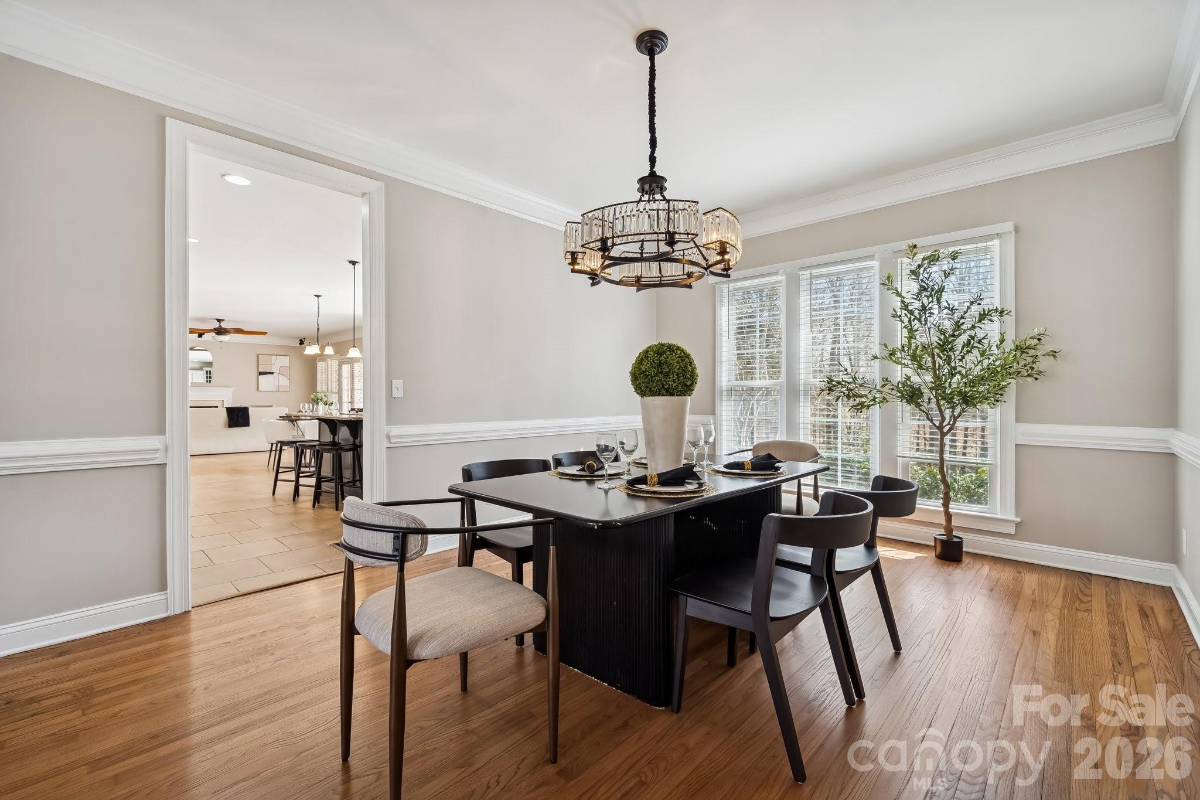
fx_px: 500
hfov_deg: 100.4
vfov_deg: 77.3
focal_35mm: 15
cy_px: 400
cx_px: 600
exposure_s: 1/15
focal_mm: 15
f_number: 7.1
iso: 160
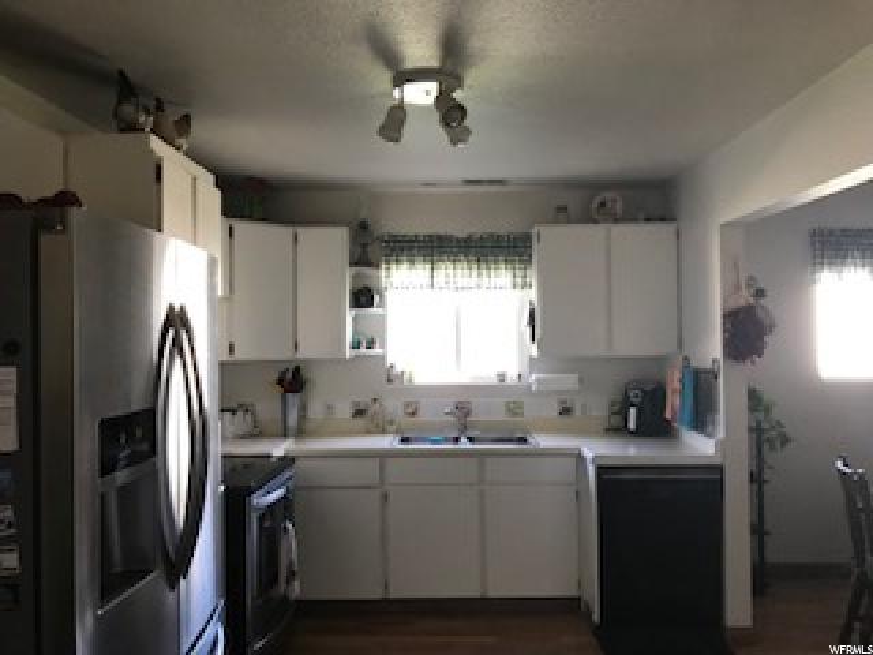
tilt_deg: +0.2
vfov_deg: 49.7
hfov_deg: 63.4
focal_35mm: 28
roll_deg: +0.9
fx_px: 706
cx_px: 436
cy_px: 328
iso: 40
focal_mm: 3.99
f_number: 1.8
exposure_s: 1/20
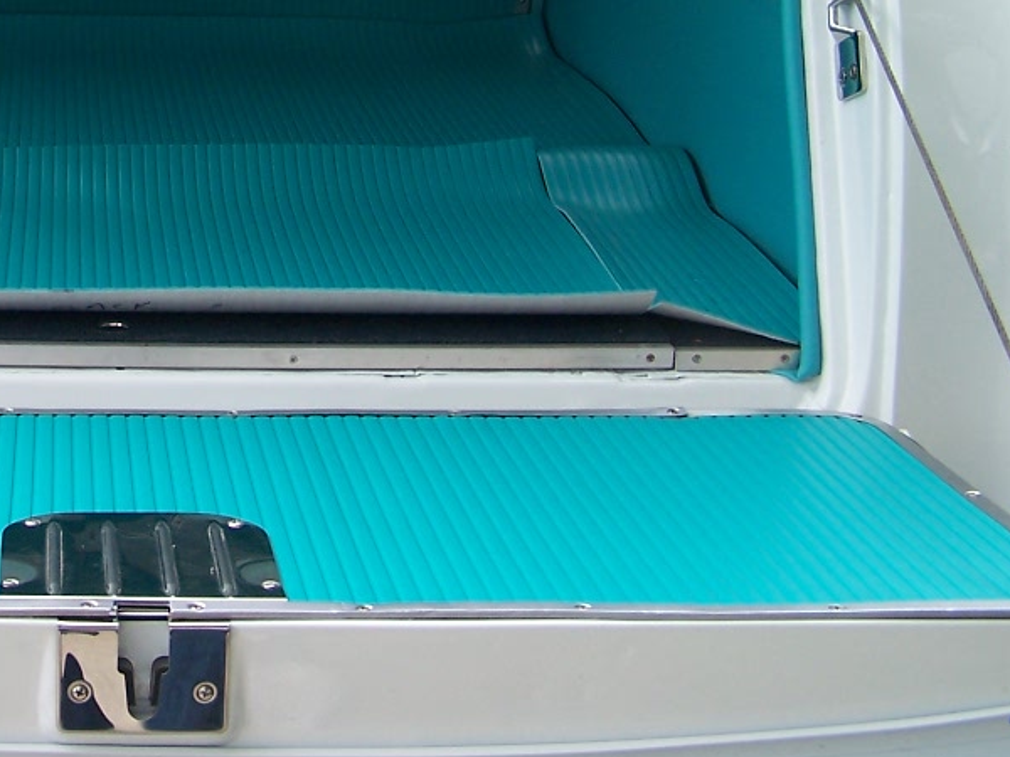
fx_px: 2217
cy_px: 71
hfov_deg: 24.8
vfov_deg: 19.0
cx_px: 72
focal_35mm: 76
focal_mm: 6.3
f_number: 2.8
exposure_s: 1/180
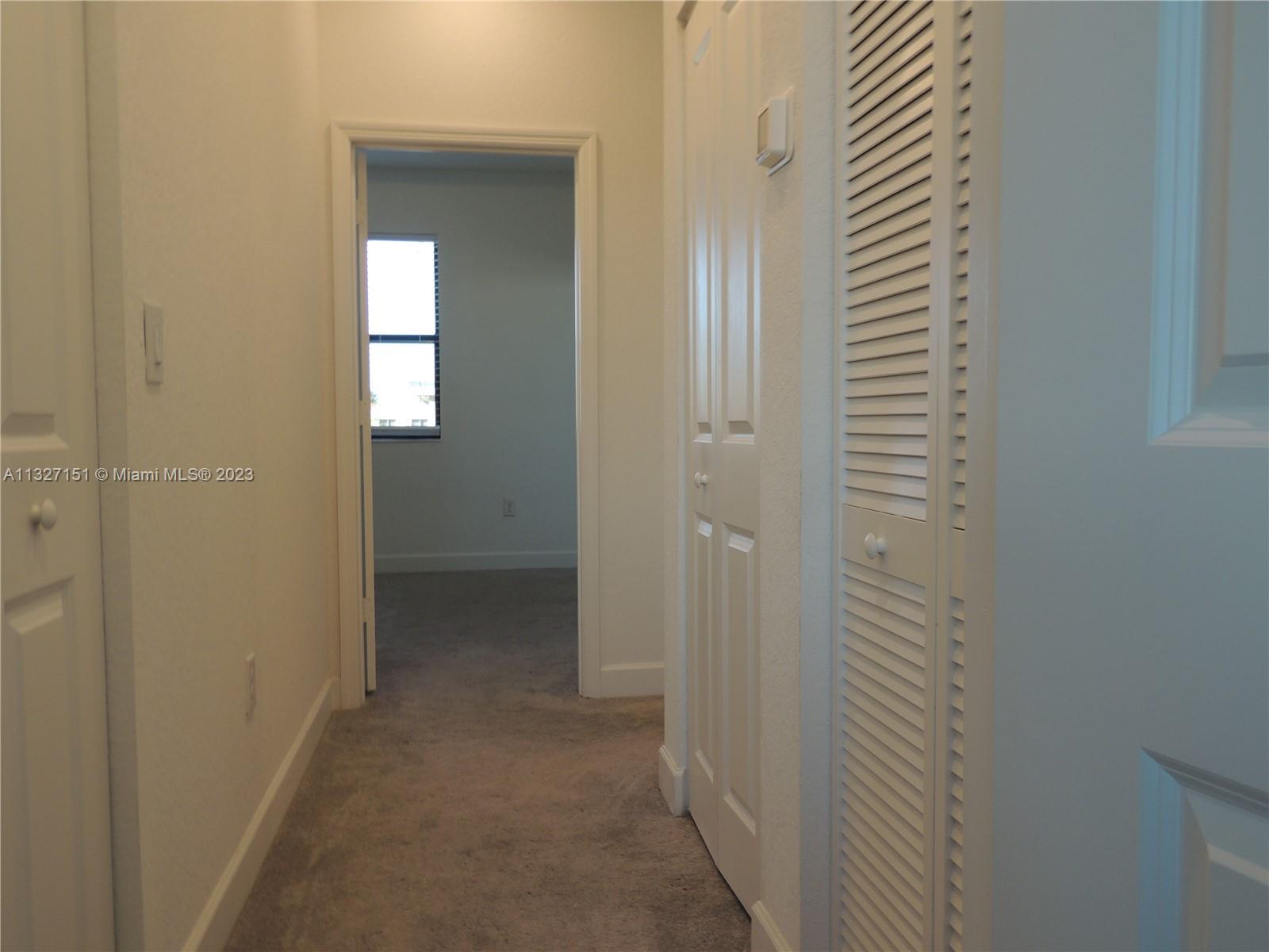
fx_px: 1026
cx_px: 634
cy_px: 476
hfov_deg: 63.4
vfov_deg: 49.7
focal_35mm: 28
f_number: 3.1
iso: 100
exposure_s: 1/40
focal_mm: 4.9
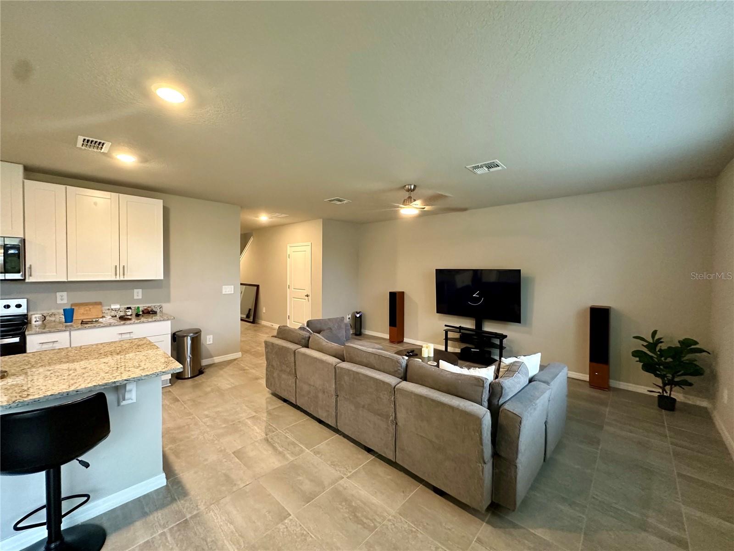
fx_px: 297
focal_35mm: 14
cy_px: 276
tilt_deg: -0.4
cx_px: 367
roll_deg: -1.0
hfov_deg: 102.1
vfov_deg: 85.7
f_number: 2.2
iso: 400
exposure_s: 1/60
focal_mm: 2.22
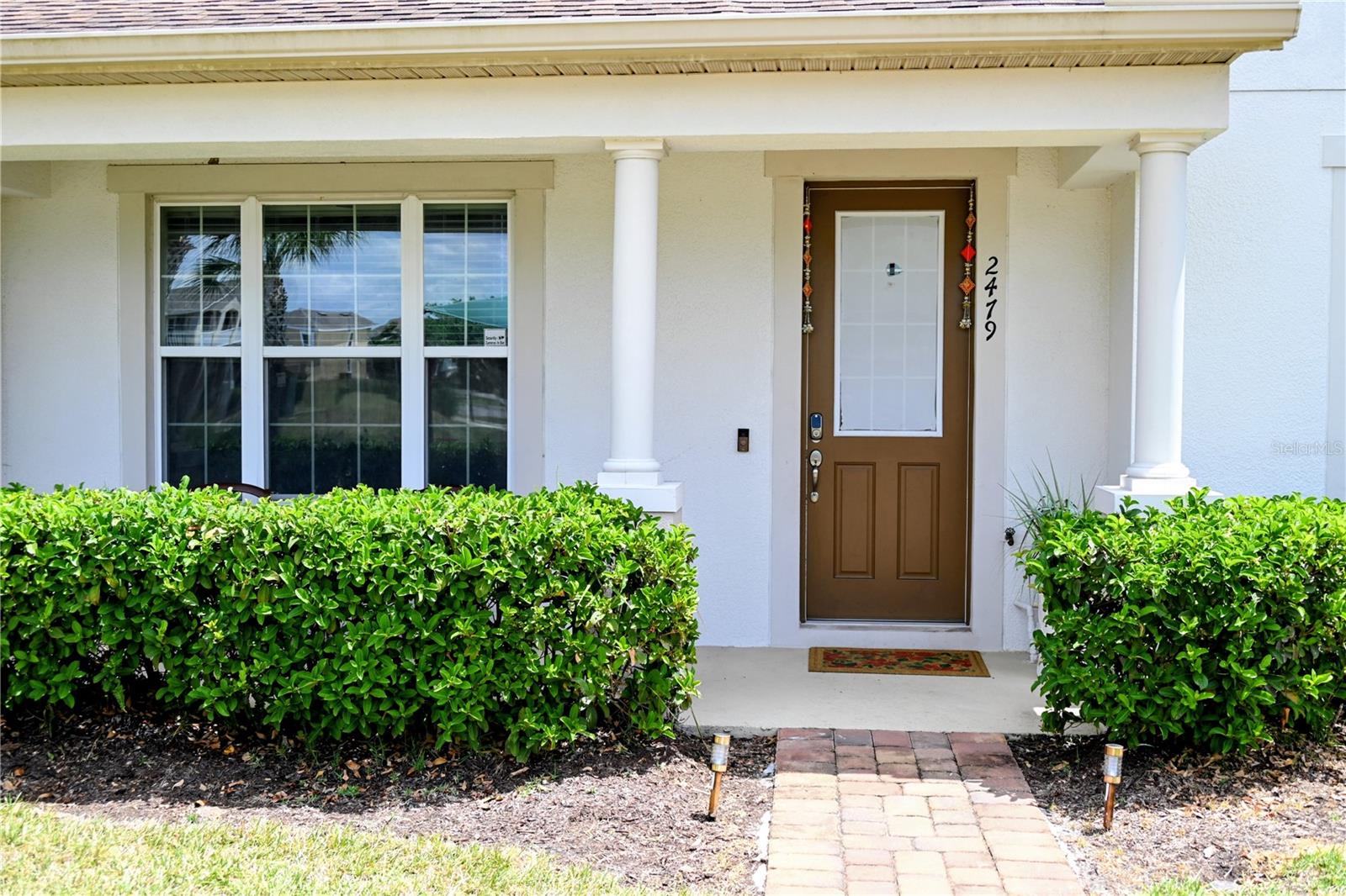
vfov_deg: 33.4
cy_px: 448
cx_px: 673
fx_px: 1495
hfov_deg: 48.5
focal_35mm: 40
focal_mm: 40
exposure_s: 1/640
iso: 250
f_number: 5
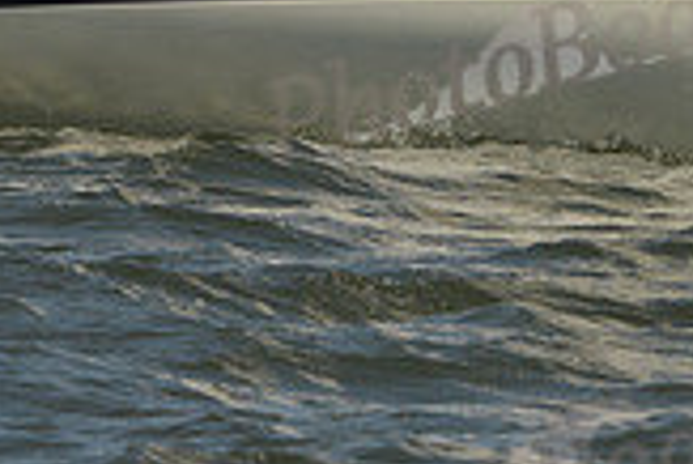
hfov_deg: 2.0
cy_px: -228
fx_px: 19883
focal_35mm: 1032
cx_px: 1088
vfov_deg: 1.3
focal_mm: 290
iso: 280
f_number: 11
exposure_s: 1/1250
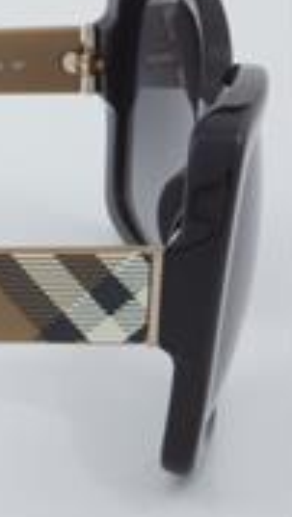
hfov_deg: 6.7
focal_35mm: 175
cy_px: 228
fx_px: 2403
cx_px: -275
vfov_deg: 12.3
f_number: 32
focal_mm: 50
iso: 100
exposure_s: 1/4
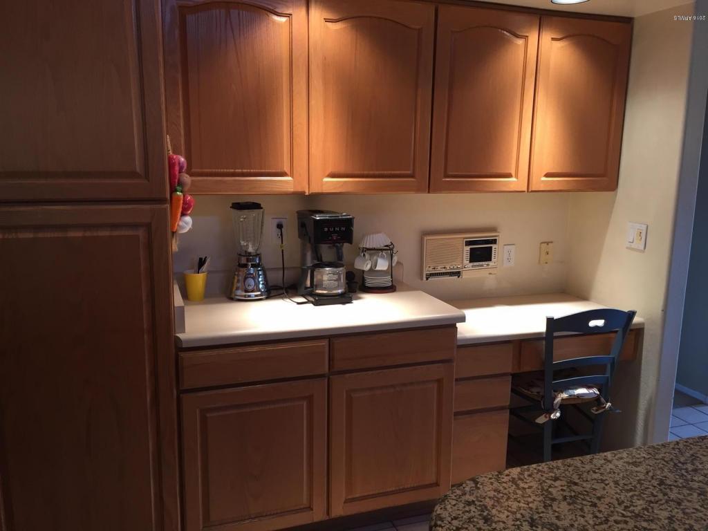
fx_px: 593
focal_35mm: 29
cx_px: 354
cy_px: 266
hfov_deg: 61.7
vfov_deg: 48.2
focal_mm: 4.15
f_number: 2.2
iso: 64
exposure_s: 1/30
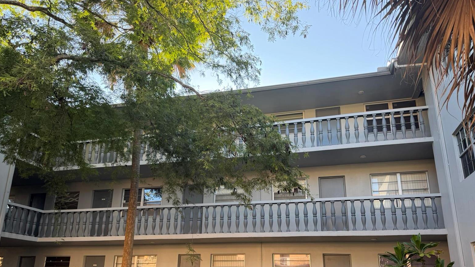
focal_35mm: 27
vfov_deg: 42.3
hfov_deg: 69.8
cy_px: 181
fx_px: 340
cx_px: 242
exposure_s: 1/267
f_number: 1.78
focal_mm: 6.76
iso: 80
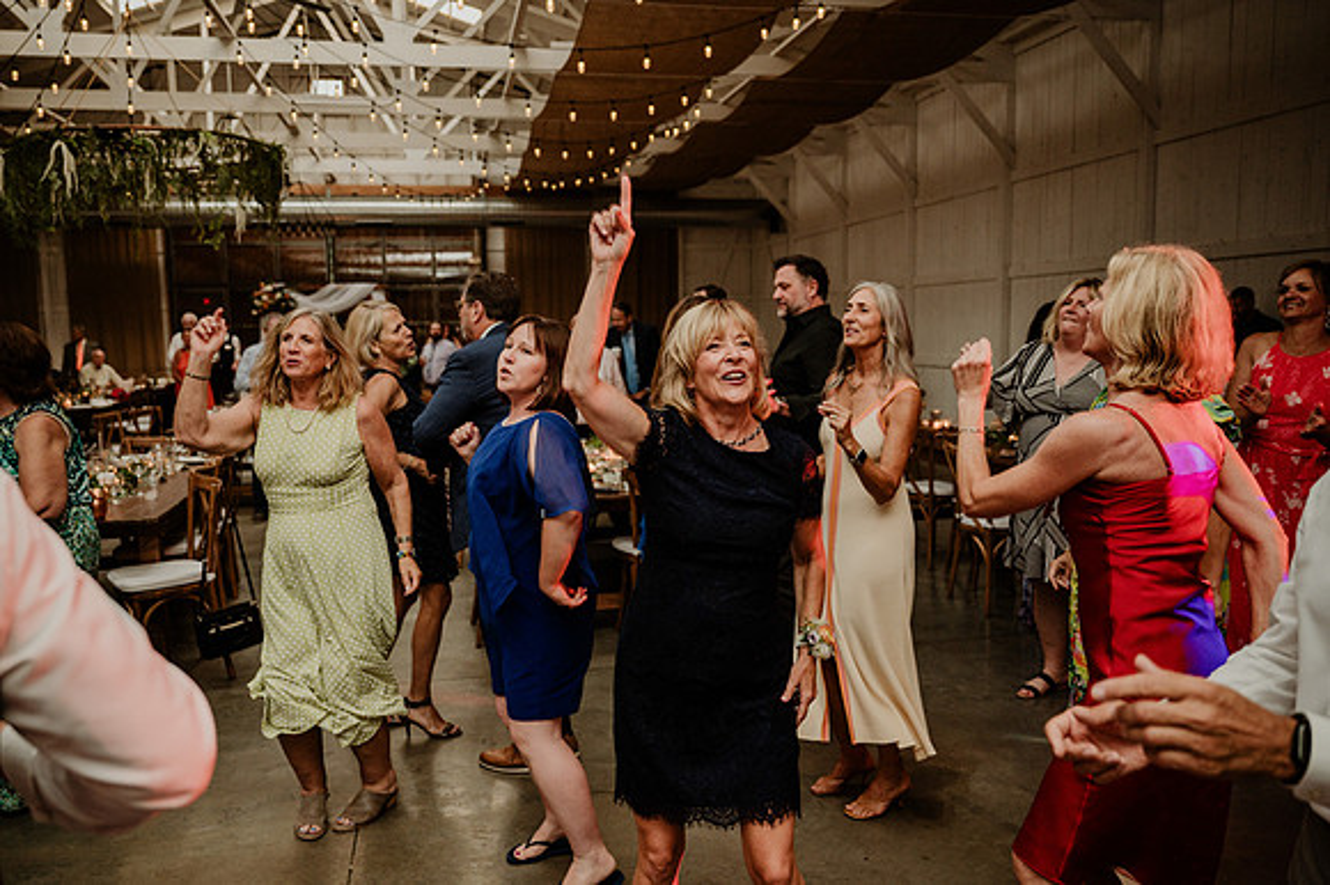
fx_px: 1087
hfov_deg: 62.9
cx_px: 659
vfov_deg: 44.3
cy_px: 443
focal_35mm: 29
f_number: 2.8
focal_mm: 29
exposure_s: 1/200
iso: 125
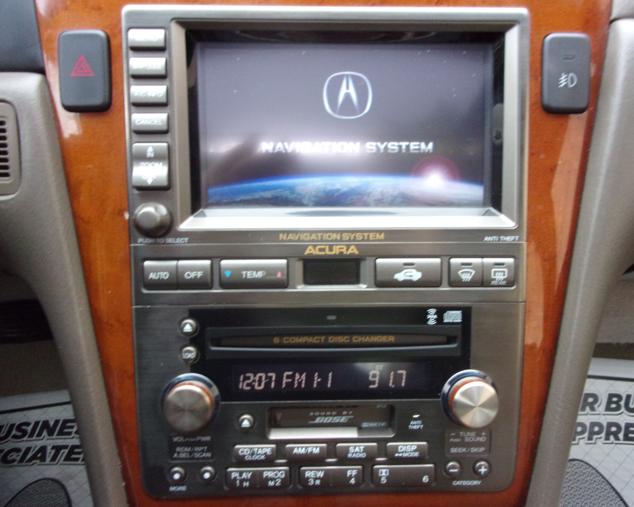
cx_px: 341
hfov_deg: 58.7
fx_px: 563
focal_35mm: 30
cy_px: 260
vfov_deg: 48.5
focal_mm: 5.1
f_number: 3.9
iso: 340
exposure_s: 1/34
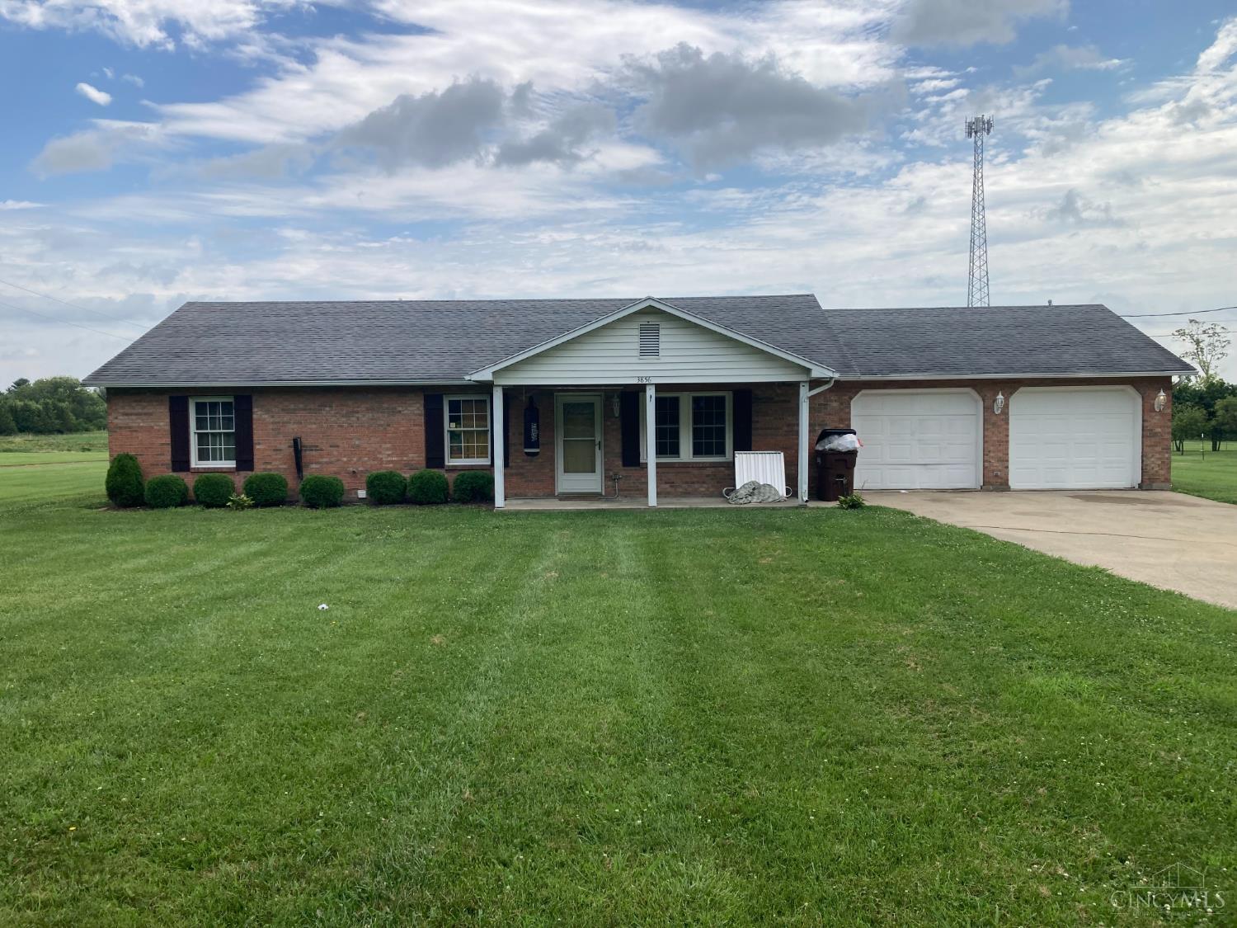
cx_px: 618
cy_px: 464
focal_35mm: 28
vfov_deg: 49.7
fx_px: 1001
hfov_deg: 63.4
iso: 20
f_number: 1.8
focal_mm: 3.99
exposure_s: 1/2088
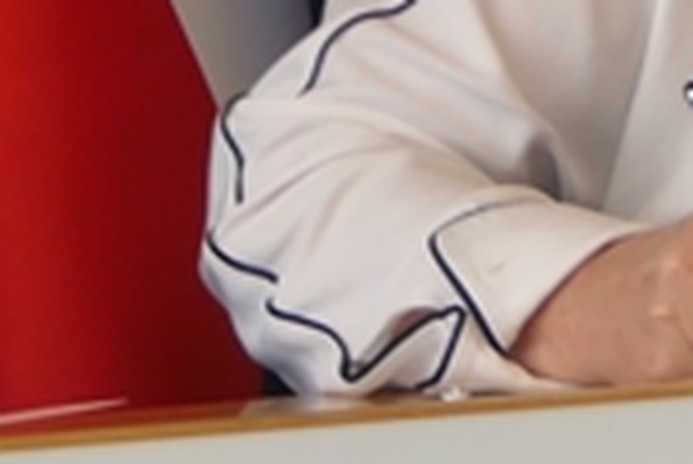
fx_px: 14990
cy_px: 47
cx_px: 122
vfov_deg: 1.8
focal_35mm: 778
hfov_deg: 2.6
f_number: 4.2
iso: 320
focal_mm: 43.9
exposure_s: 1/60
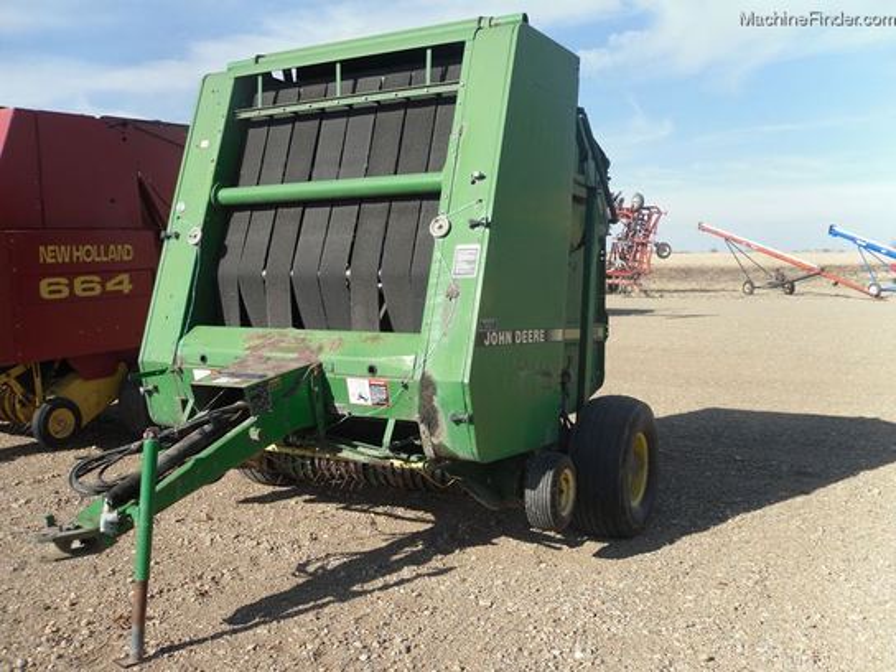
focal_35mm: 35
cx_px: 448
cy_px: 336
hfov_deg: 52.6
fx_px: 906
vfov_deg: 40.7
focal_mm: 6.3
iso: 80
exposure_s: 1/145
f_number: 8.2
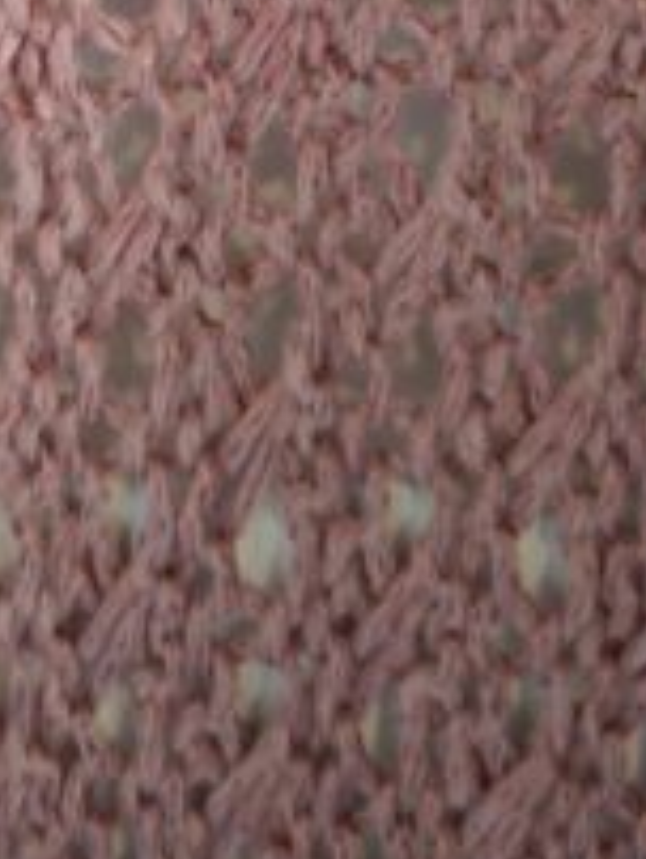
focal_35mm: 91
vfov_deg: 17.9
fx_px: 2260
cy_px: -617
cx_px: -60
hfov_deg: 15.8
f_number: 1.8
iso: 640
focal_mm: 5.54
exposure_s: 1/25
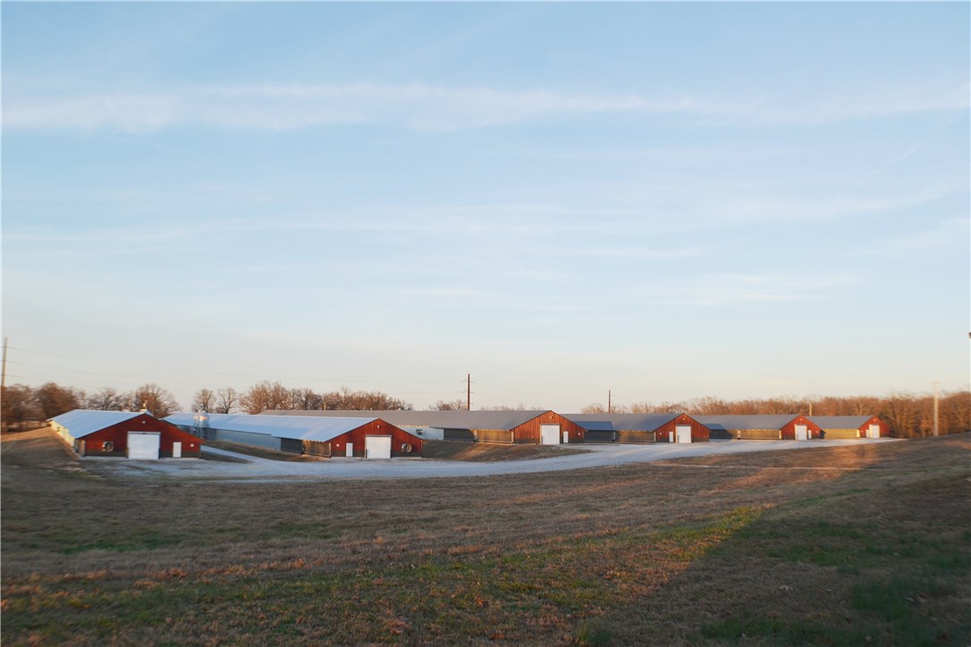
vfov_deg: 36.9
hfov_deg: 53.1
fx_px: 971
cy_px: 324
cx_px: 486
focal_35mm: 36
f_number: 6.3
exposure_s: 1/160
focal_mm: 24
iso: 100
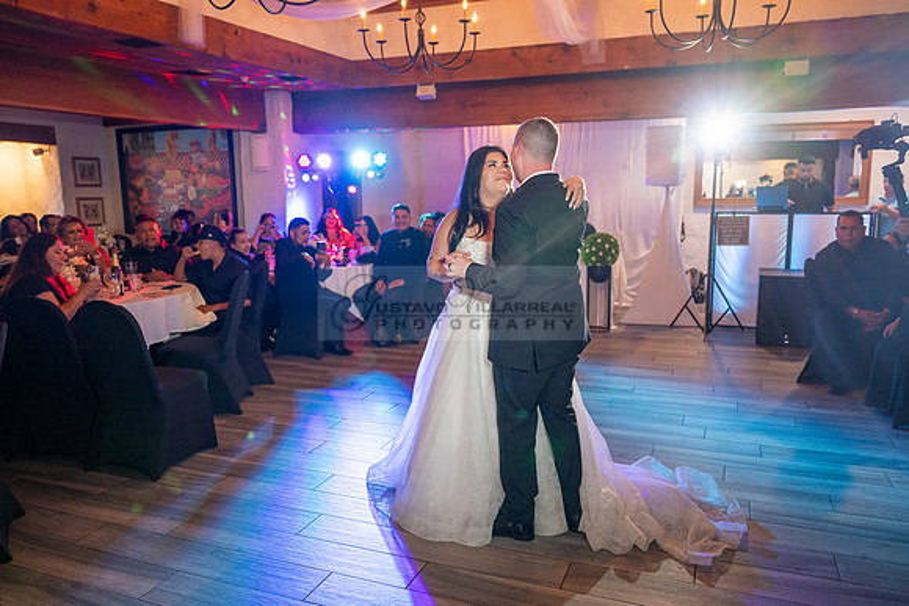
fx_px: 707
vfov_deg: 46.4
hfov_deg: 65.5
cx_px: 454
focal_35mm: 28
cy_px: 303
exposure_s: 1/125
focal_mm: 28
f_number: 2.8
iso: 800
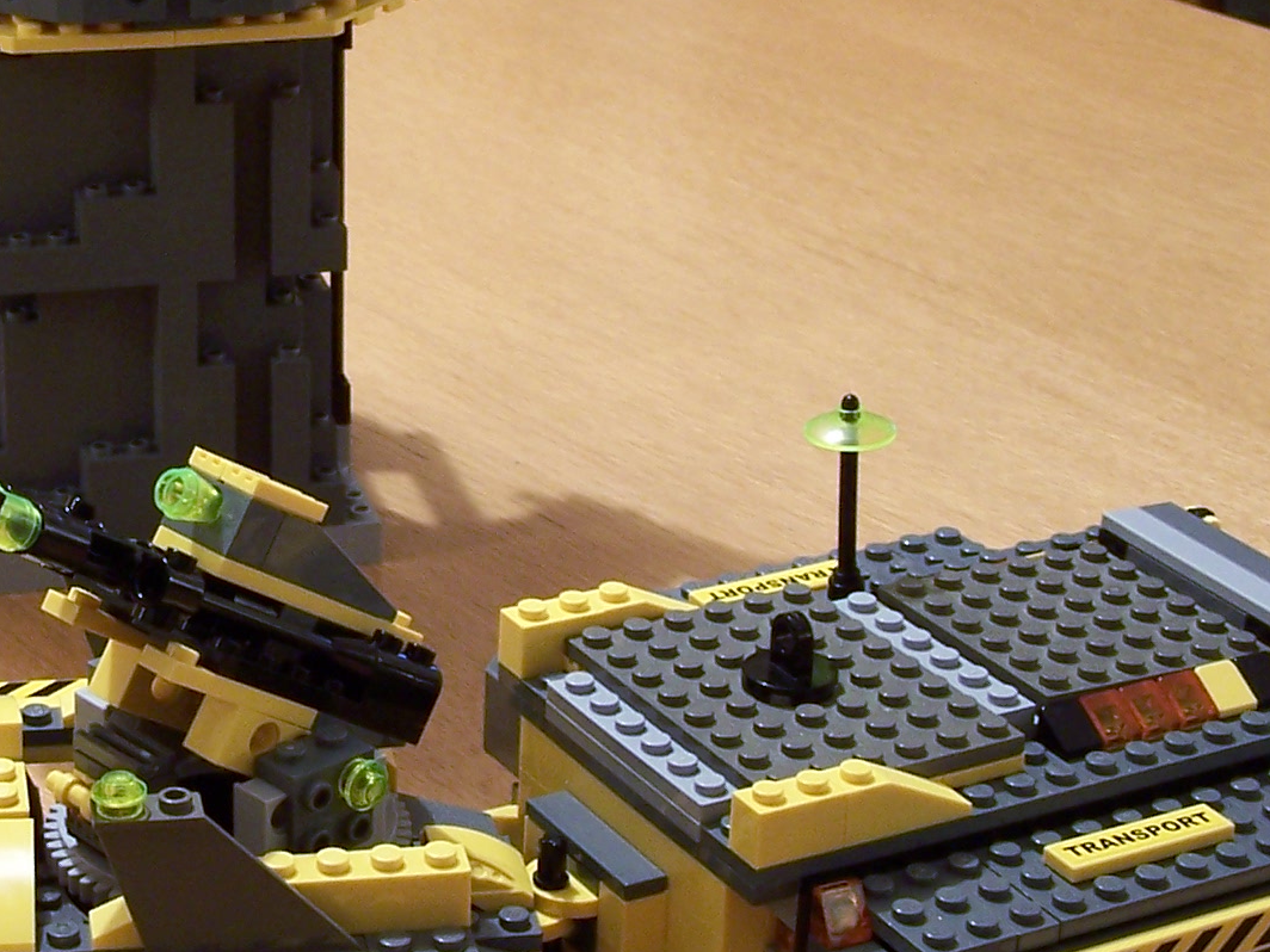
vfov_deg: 16.1
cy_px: 410
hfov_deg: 21.0
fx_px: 3375
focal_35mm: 92
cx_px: 234
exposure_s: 1/3
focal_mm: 6.3
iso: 80
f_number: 2.8
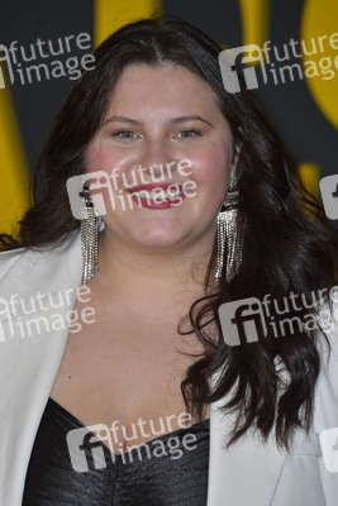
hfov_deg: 6.0
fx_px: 3236
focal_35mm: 230
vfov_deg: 8.9
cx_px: 169
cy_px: 253
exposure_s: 1/250
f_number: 6.3
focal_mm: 230
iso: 320
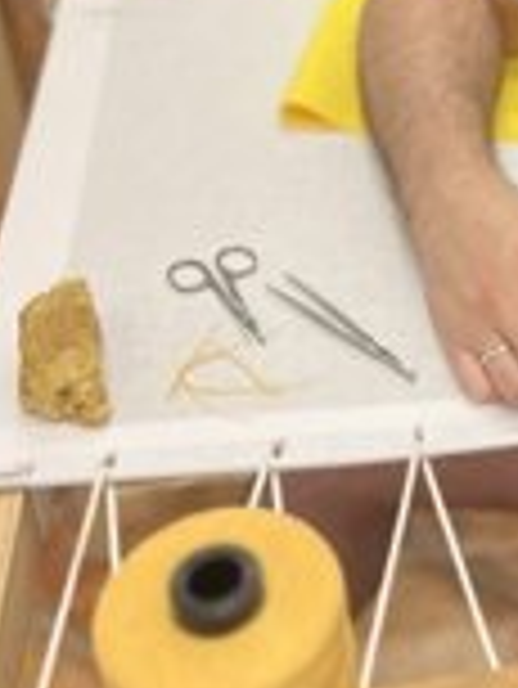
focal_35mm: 59
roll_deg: -0.1
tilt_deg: -36.8
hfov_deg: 23.4
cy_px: 209
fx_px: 1176
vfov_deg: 32.3
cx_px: 563
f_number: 1.6
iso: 200
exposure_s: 1/50
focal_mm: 5.1
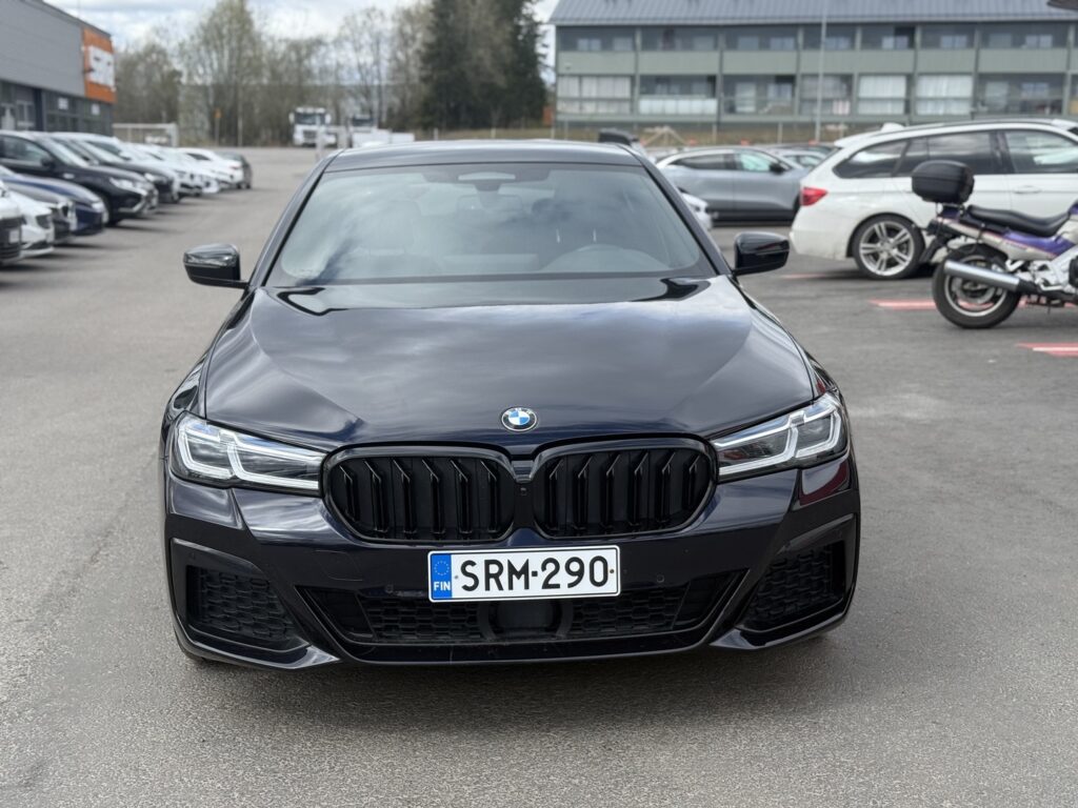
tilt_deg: -8.6
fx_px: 1495
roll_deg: -0.7
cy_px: 404
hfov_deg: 39.7
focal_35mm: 48
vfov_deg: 30.3
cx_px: 539
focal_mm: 6.76
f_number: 1.78
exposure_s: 1/2033
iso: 80
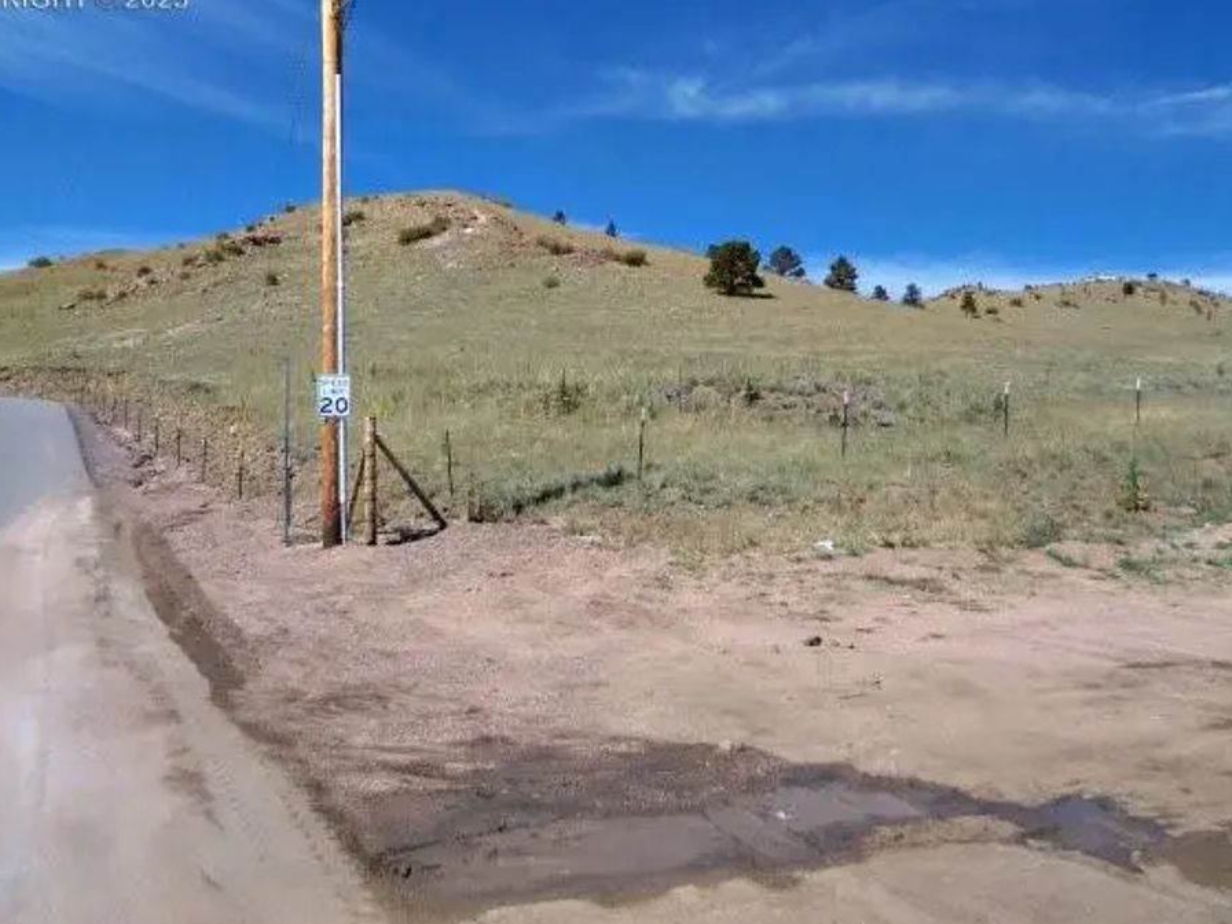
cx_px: 622
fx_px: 1139
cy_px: 461
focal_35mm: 32
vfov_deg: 44.2
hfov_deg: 56.8
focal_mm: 5.1
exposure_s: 1/800
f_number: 3.9
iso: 80
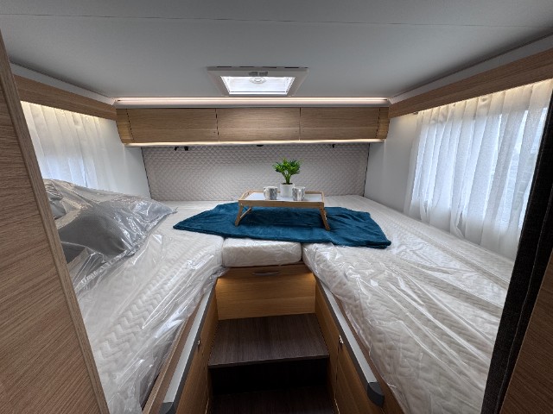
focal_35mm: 14
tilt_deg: -11.4
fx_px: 224
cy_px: 207
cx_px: 276
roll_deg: +0.1
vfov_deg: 85.7
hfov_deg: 102.1
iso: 50
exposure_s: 1/99
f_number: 2.2
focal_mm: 2.22
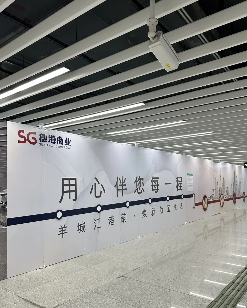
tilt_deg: +3.9
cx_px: 116
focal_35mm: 28
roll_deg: -1.4
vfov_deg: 62.0
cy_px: 173
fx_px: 256
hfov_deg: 51.5
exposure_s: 1/121
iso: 200
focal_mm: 6.86
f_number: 1.78
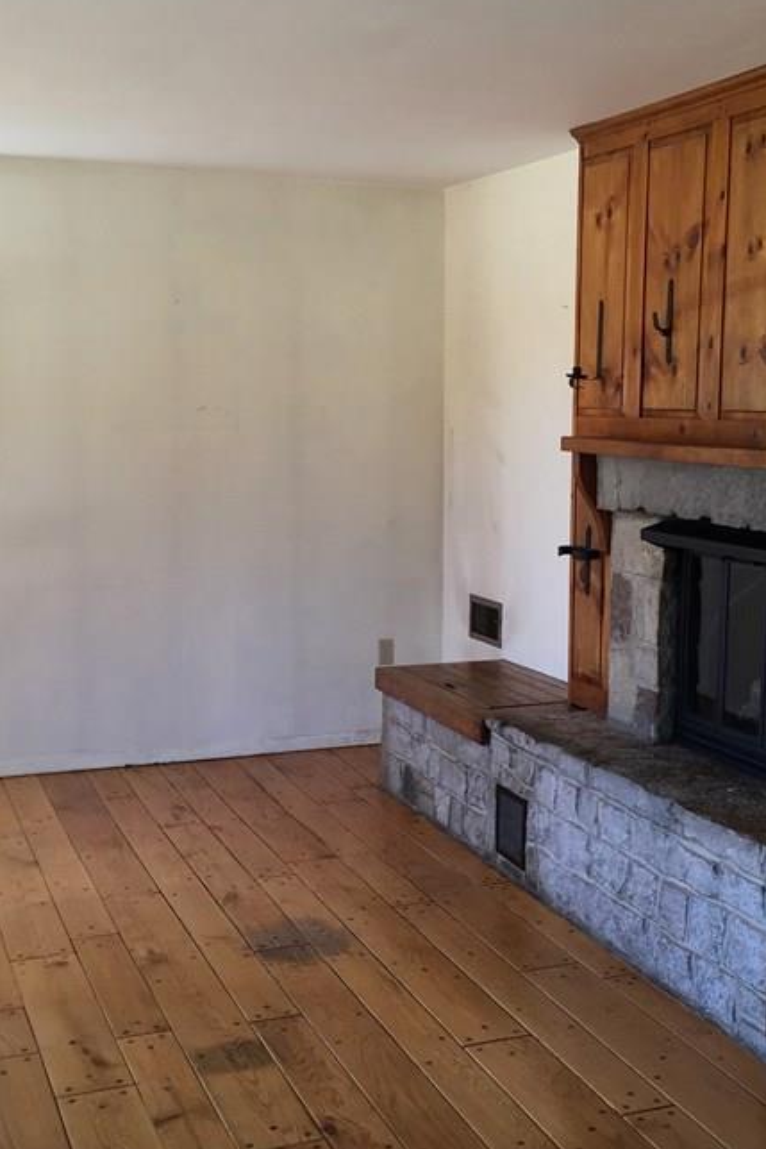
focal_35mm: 48
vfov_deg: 41.1
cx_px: 511
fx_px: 1531
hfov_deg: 27.9
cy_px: 634
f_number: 2.2
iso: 25
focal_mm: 4.15
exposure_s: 1/60
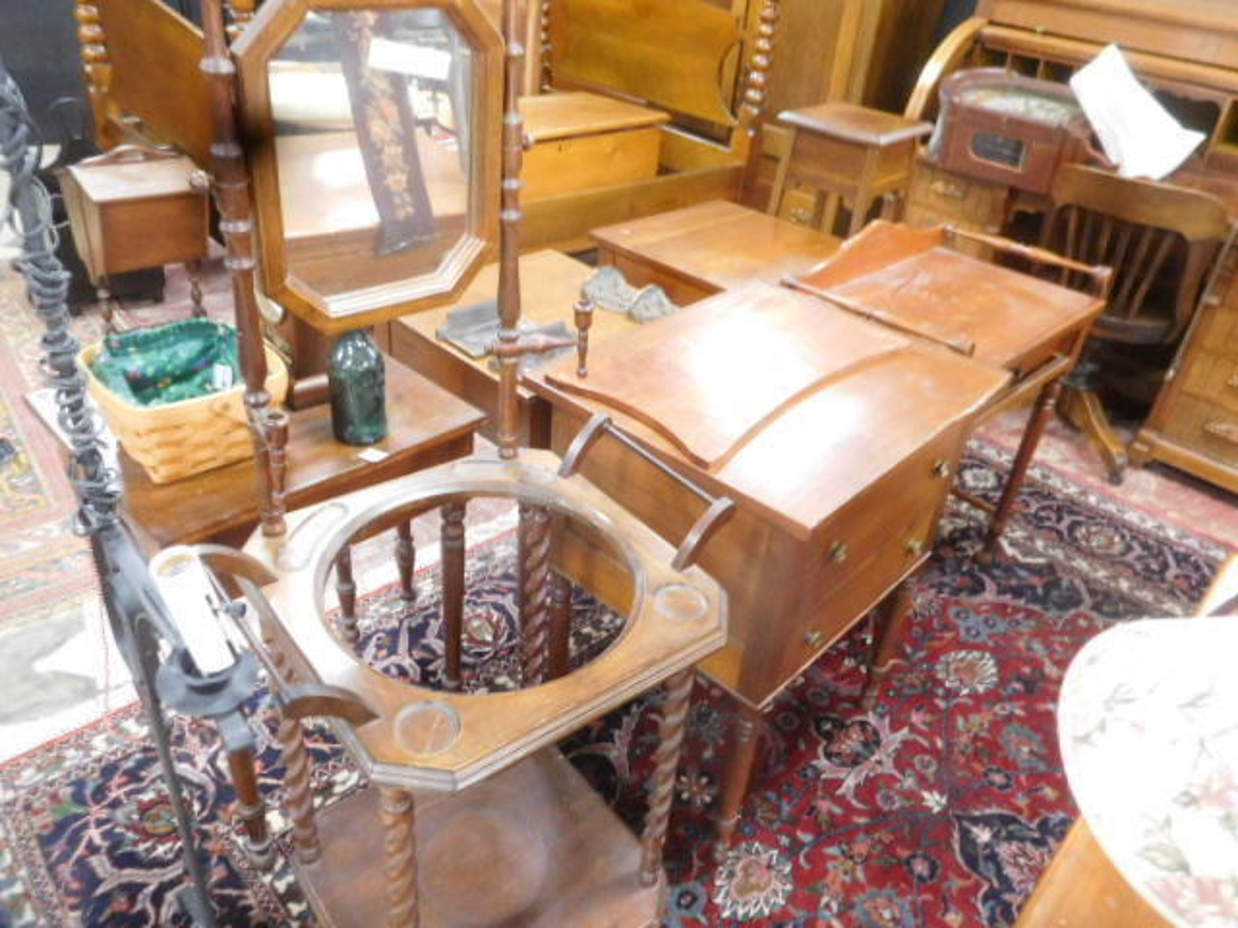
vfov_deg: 54.9
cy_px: 464
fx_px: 894
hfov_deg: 69.4
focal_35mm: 25
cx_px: 619
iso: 800
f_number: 3.4
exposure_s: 1/5
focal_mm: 4.5
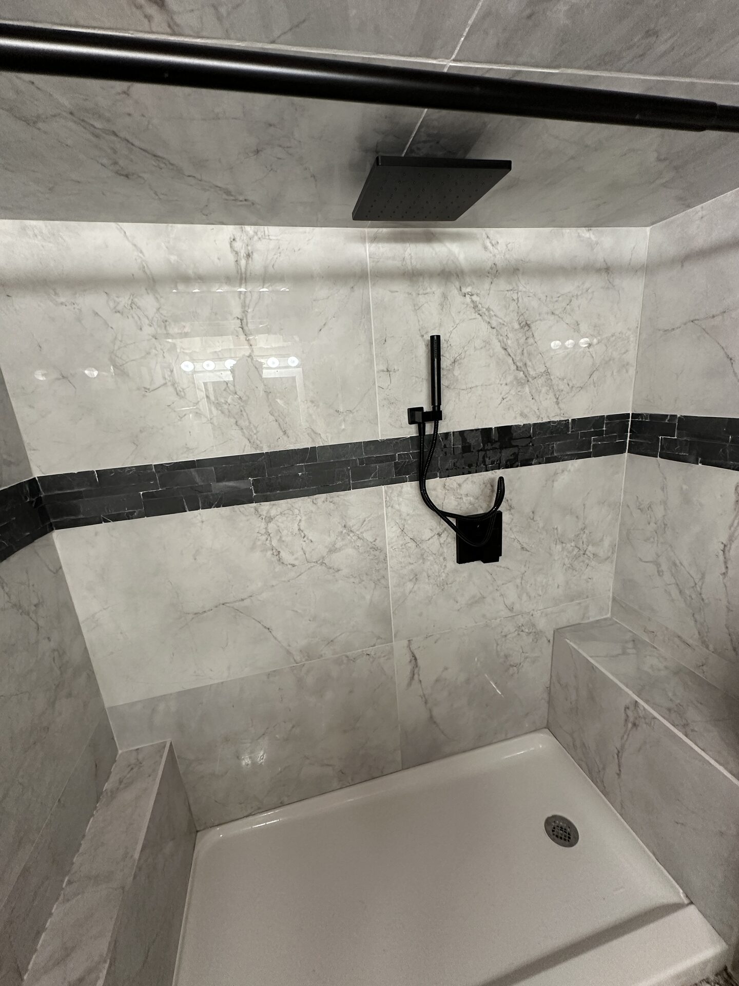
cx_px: 370
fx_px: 399
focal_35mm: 14
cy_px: 493
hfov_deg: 85.7
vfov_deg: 102.1
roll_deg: +4.5
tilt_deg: -14.3
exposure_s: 1/60
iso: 320
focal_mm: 2.22
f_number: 2.2
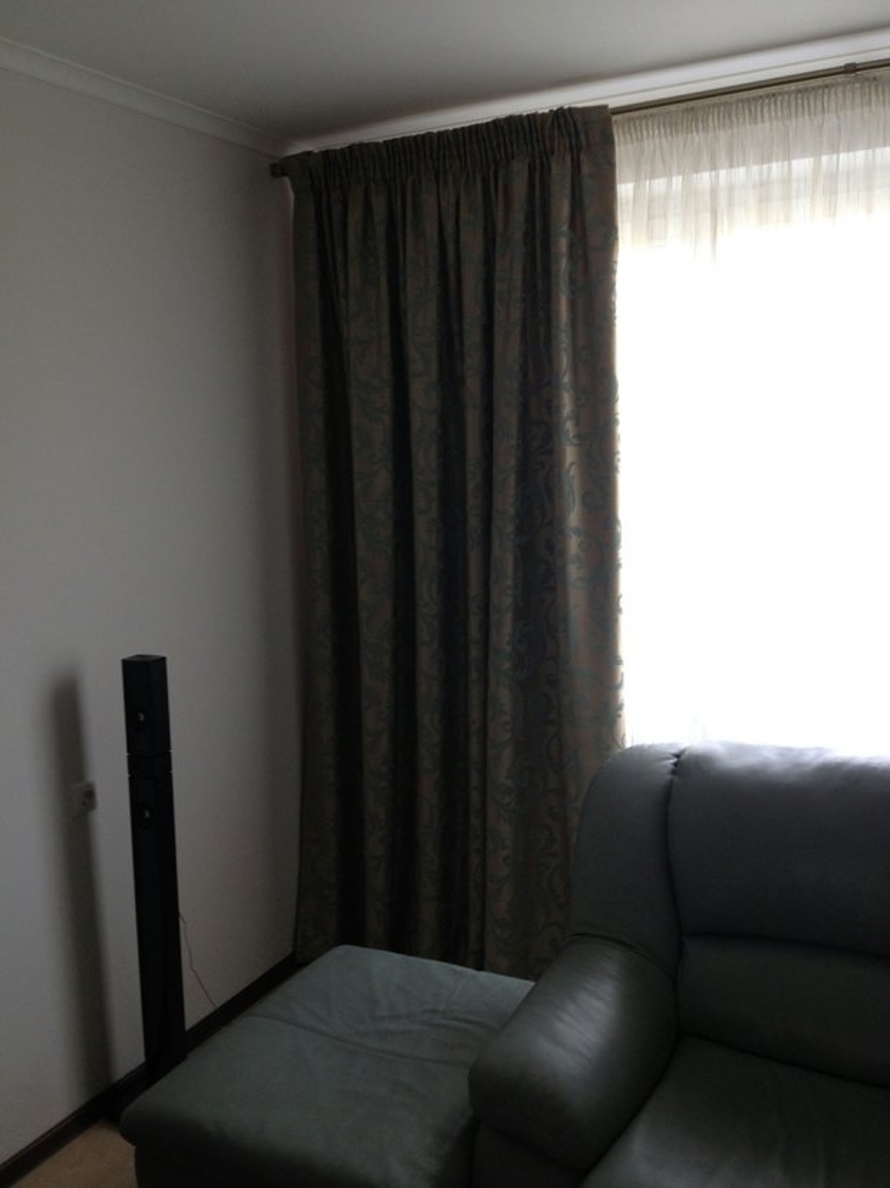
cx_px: 445
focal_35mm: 35
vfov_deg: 52.6
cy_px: 594
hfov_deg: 40.7
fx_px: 1200
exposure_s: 1/40
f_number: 2.4
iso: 64
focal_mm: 4.28
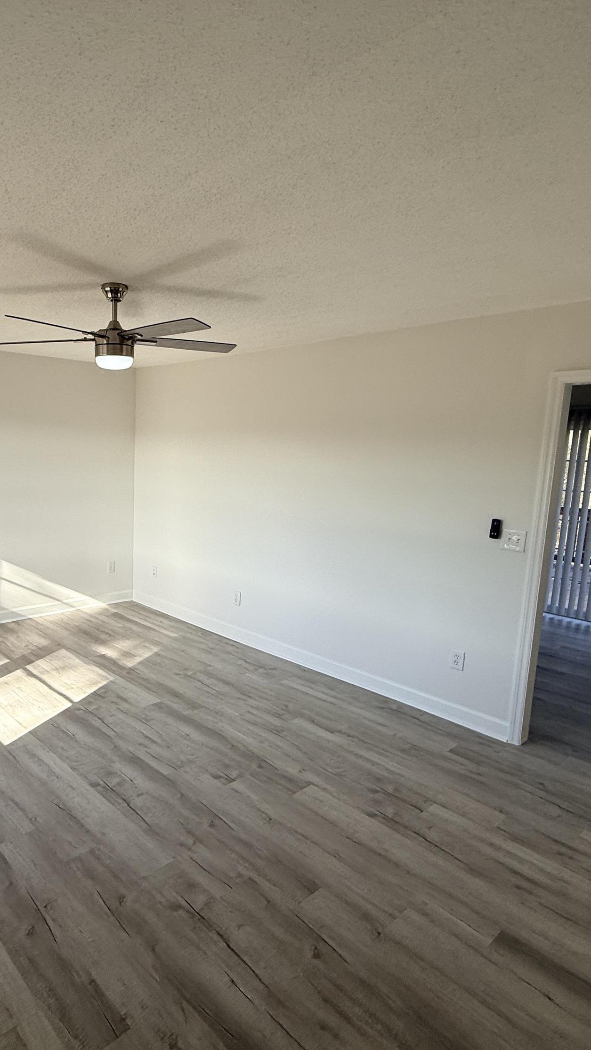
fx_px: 585
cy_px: 539
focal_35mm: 21
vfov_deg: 83.8
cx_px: 174
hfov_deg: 52.0
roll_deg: -1.0
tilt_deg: -8.4
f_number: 2.2
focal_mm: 2.22
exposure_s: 1/235
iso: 50
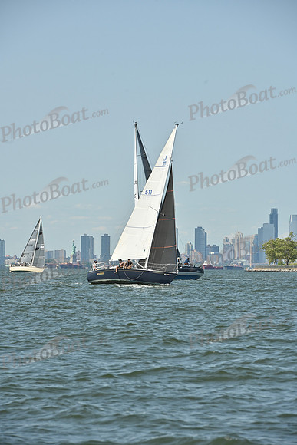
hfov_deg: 6.9
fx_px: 2473
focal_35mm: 200
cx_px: 148
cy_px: 222
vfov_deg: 10.3
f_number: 10
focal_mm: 200
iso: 320
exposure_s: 1/1000
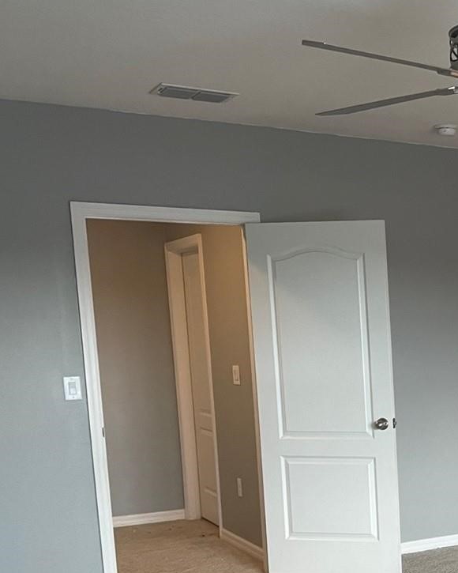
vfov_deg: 32.7
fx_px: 949
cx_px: 606
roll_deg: +1.3
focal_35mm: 56
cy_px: 455
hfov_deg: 23.7
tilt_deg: -7.7
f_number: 1.6
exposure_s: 1/60
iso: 80
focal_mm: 4.2
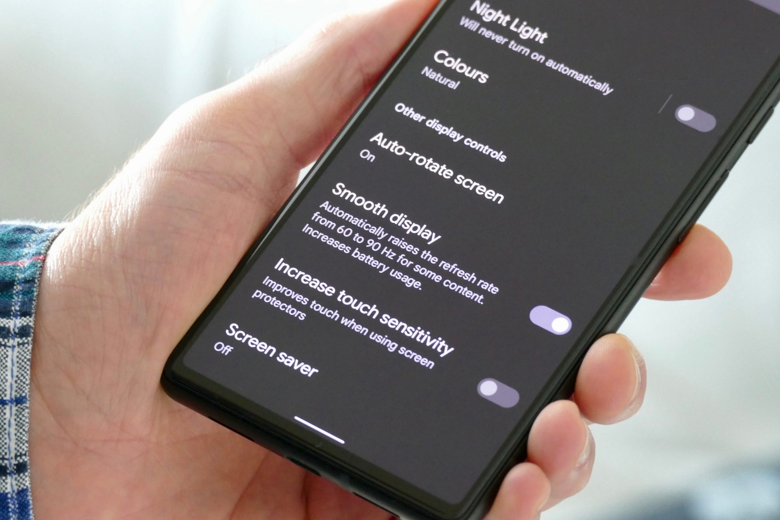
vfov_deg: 6.9
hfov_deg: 10.4
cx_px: 392
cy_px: 265
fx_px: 4290
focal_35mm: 198
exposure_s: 1/13
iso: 1600
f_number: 4.5
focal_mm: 69.6
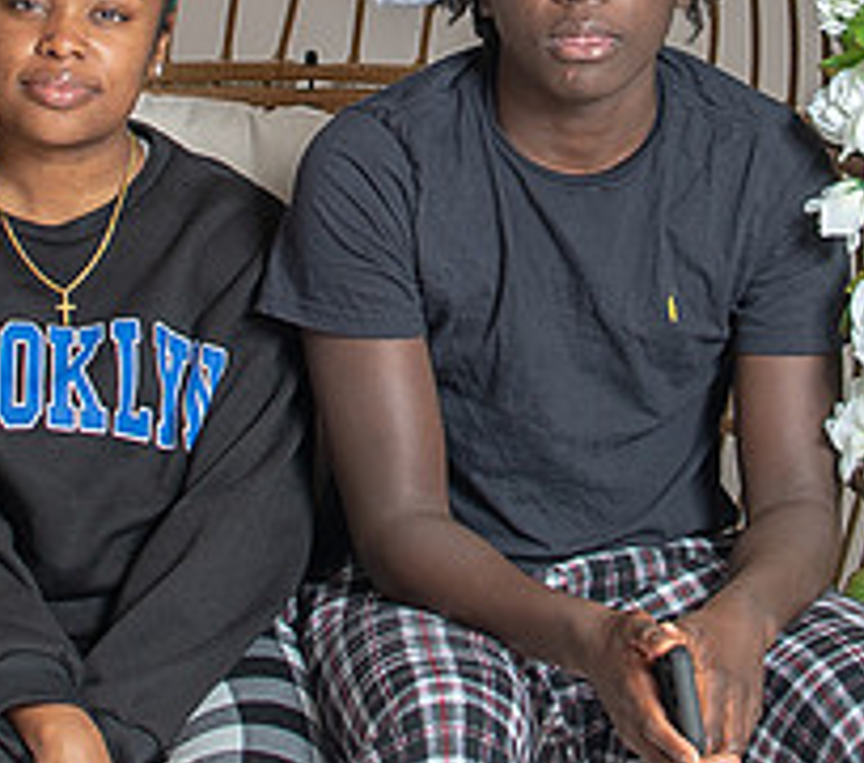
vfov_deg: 10.4
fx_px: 4128
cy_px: -76
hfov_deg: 11.9
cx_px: 461
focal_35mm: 155
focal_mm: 35
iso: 100
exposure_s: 1/250
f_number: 3.2
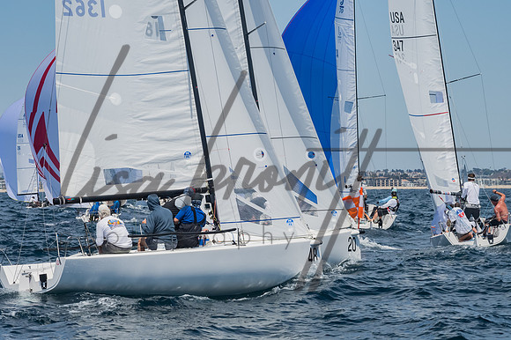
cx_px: 256
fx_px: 2341
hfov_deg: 12.5
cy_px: 170
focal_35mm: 165
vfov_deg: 8.3
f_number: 14
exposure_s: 1/1000
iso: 640
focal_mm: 110
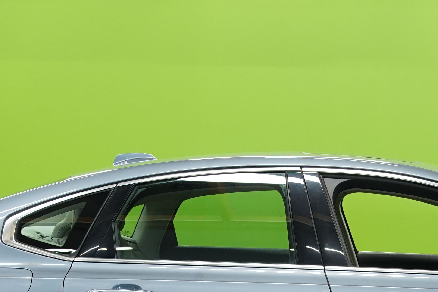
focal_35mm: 111
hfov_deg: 18.2
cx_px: 371
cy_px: 394
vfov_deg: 11.9
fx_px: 1350
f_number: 5.6
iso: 500
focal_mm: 35
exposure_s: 1/20
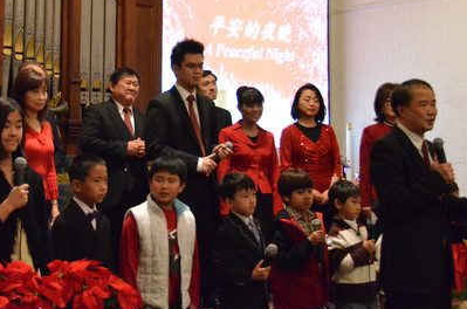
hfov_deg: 28.7
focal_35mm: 70
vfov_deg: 19.3
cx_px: 140
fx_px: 903
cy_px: 95
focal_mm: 29
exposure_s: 1/80
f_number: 4.2
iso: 6400
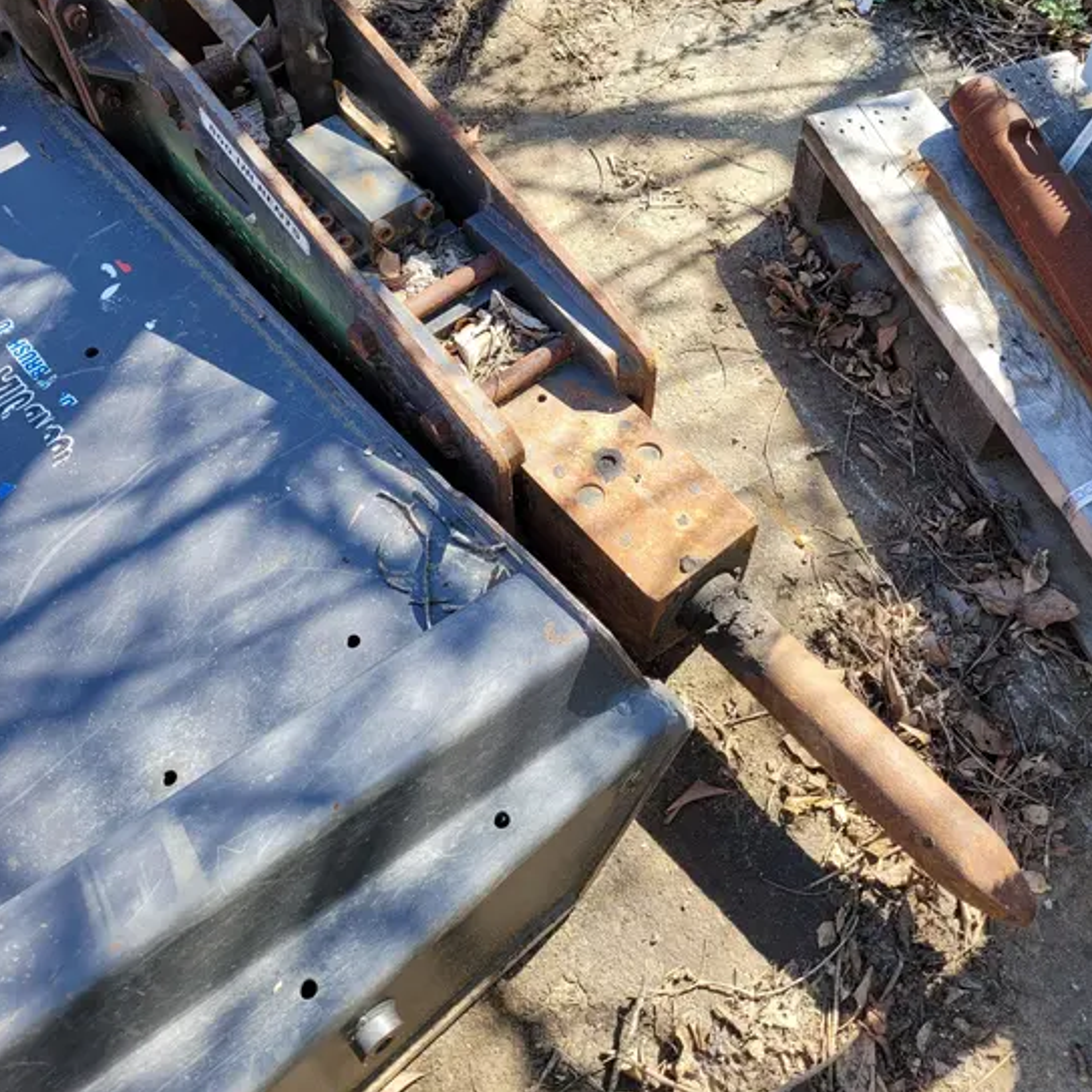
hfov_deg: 52.5
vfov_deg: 52.0
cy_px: 409
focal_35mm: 31
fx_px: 1106
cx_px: 545
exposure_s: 1/458
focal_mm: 5.4
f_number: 1.8
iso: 40
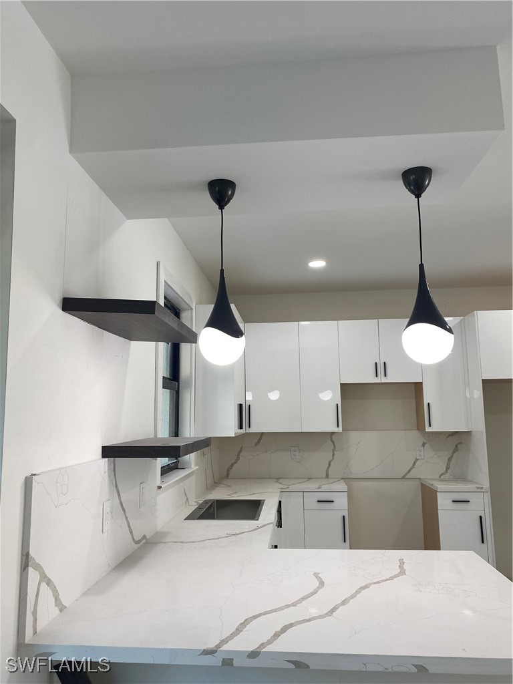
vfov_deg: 67.3
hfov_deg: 53.1
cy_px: 342
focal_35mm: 26
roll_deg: +0.0
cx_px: 256
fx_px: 514
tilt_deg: +8.6
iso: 64
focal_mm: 4.25
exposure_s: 1/120
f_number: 1.8
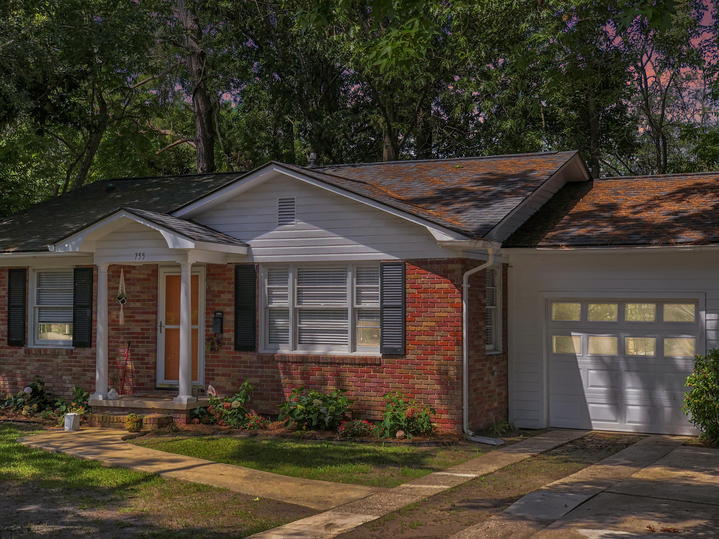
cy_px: 270
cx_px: 360
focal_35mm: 52
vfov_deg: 28.0
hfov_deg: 36.8
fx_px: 1080
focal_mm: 6
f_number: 2.4
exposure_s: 1/289
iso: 16
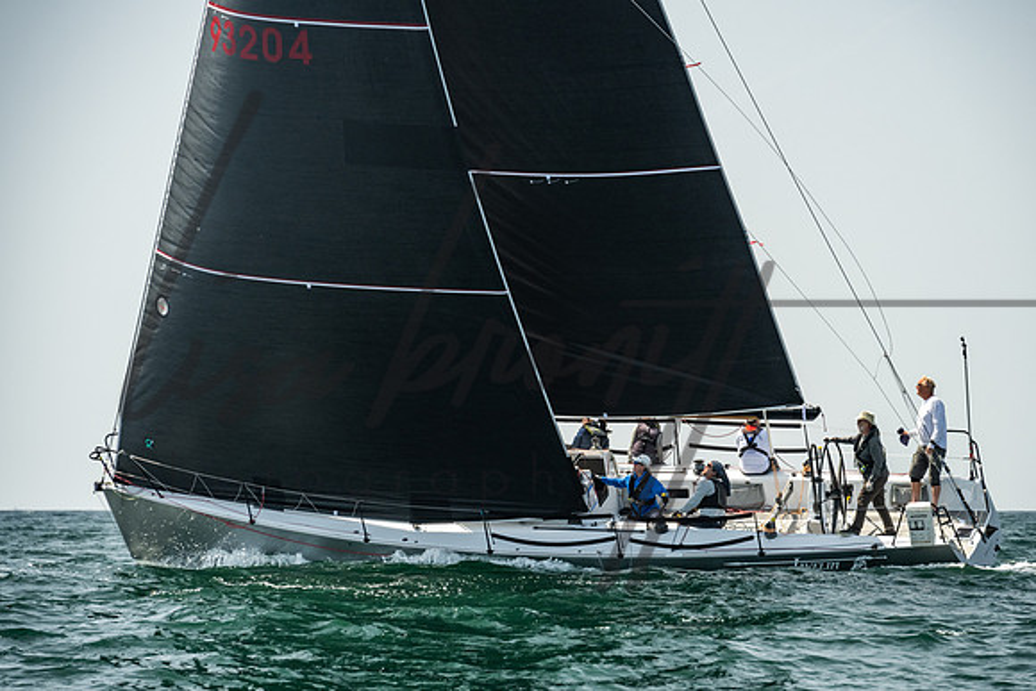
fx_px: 4918
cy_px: 383
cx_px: 575
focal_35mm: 171
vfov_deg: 8.0
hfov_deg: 12.0
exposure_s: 1/640
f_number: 6.3
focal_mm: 150
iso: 320
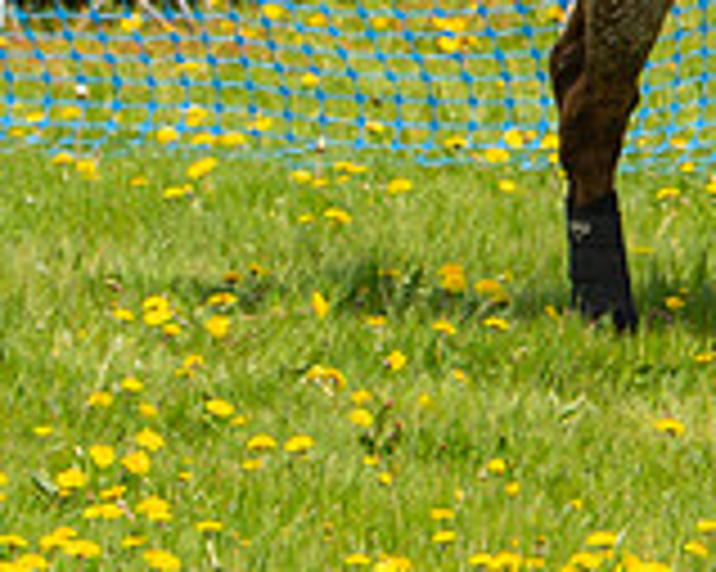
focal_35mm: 674
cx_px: 921
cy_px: -346
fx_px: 14274
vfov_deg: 2.3
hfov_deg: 2.9
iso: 200
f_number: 4
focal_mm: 102
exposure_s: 1/1250
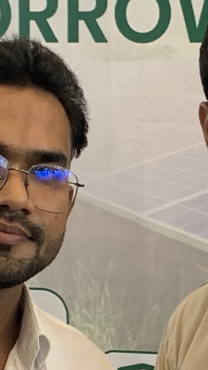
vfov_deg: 14.3
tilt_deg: -8.7
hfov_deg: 8.2
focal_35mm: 147
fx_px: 1441
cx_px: 219
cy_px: 406
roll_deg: -1.2
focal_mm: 4.25
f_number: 1.8
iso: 125
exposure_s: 1/50
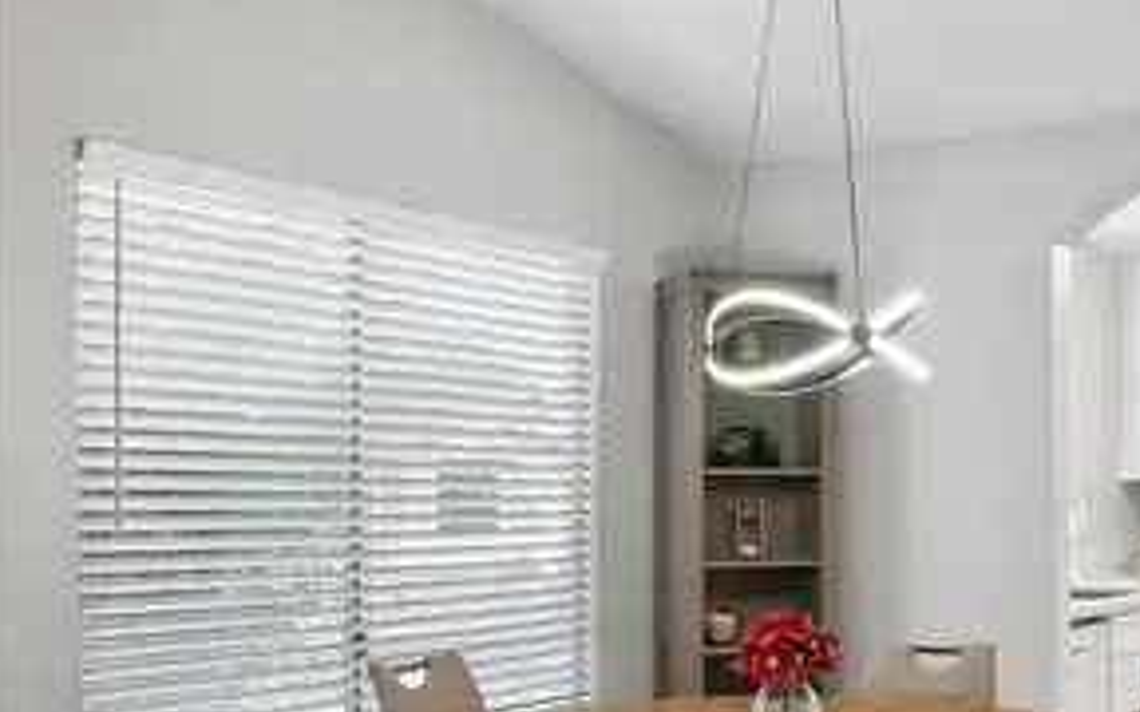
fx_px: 1585
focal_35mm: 51
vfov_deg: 25.2
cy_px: 489
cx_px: 780
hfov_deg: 39.0
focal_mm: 24
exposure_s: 1/2
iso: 400
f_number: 8
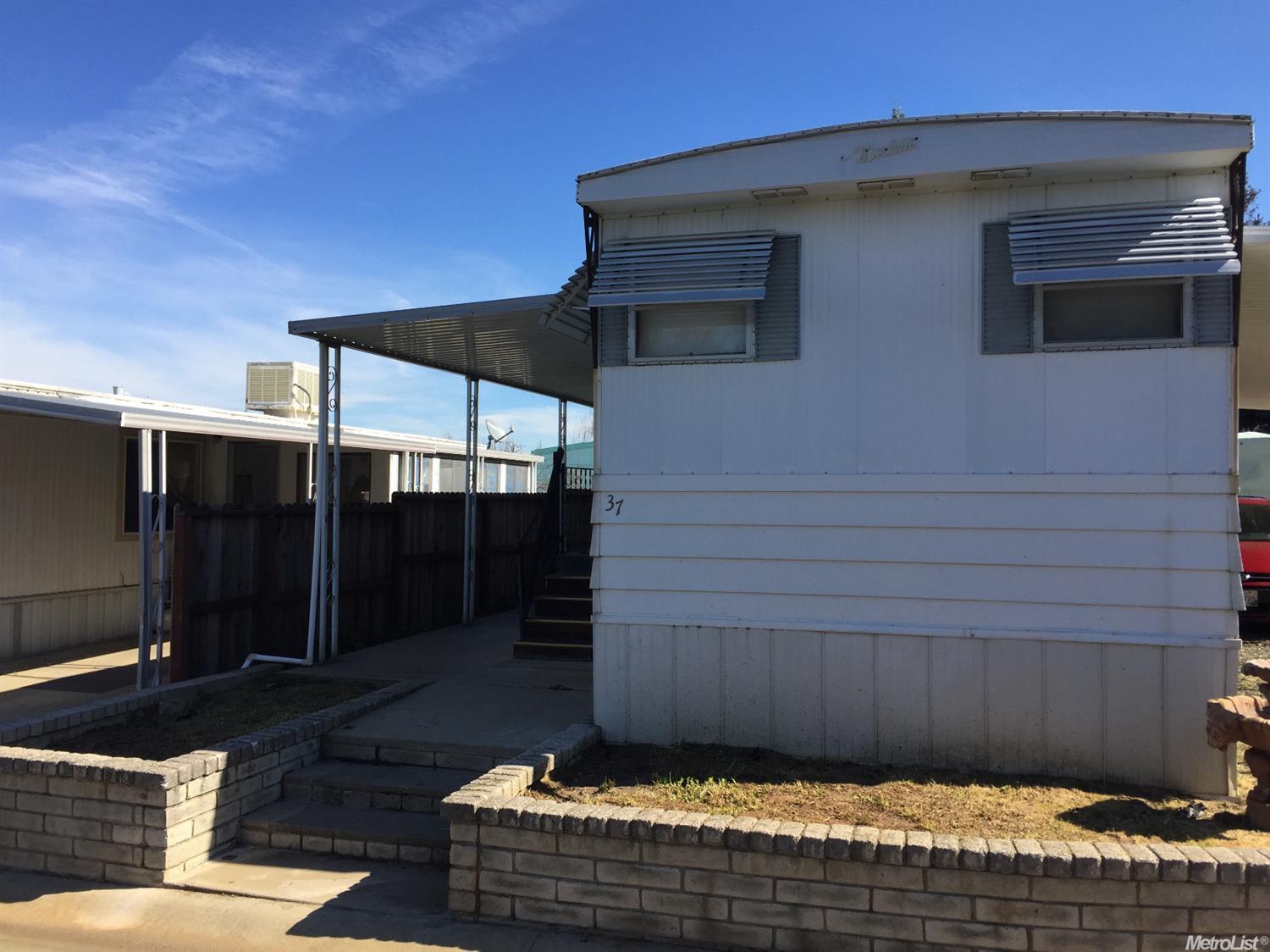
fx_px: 1064
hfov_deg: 61.7
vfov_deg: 48.2
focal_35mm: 29
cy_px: 476
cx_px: 635
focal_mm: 4.15
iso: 32
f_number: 2.2
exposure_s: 1/1647
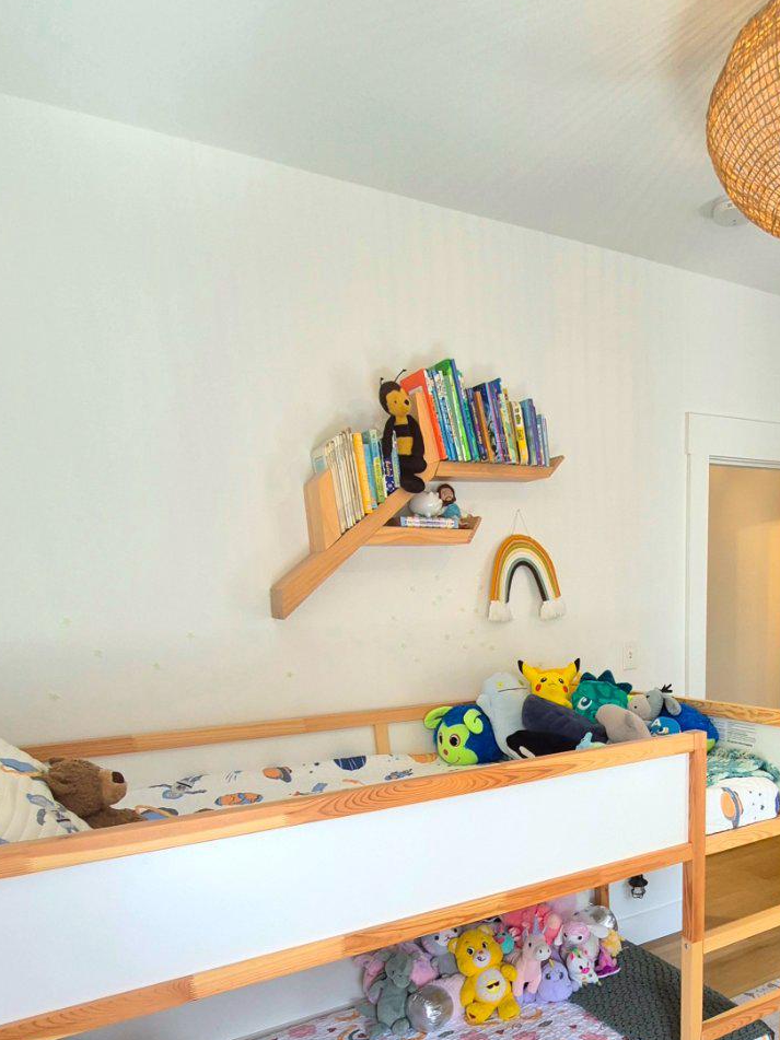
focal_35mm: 21
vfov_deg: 72.4
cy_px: 805
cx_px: 579
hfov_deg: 60.2
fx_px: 631
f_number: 2.2
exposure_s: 1/60.2
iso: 200
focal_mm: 1.74
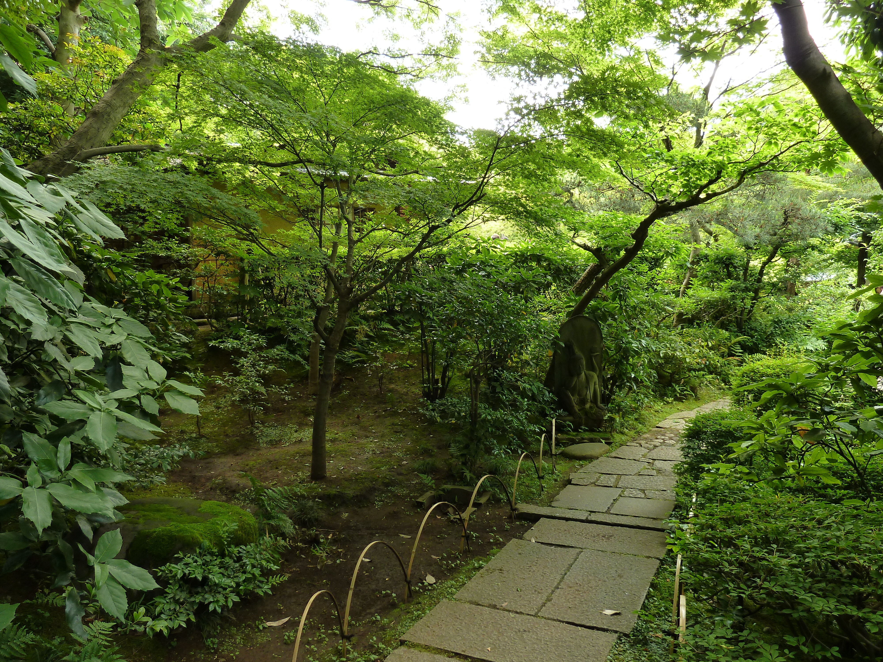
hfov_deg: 69.4
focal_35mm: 25
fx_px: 638
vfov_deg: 54.9
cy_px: 331
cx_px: 442
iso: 125
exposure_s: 1/40
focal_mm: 4.1
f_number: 3.3
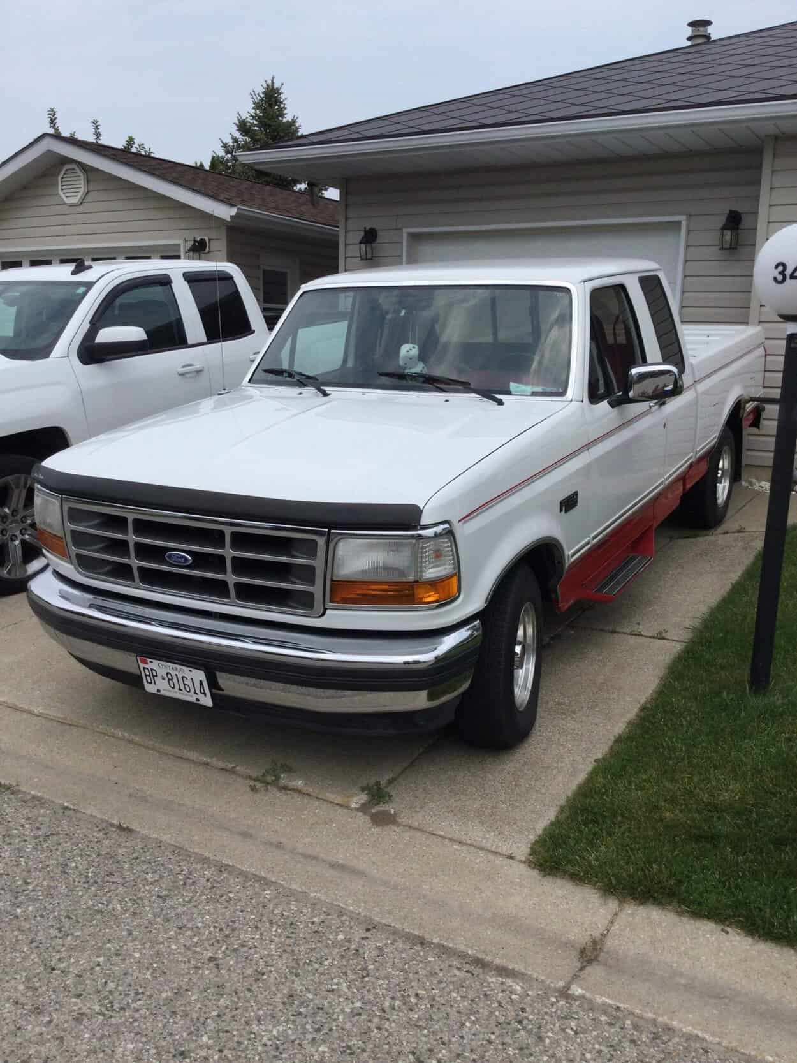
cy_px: 532
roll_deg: -0.1
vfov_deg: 58.4
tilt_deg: -13.0
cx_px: 398
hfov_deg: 45.4
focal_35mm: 31
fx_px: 952
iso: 25
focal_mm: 3.3
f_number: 2.4
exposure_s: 1/1773
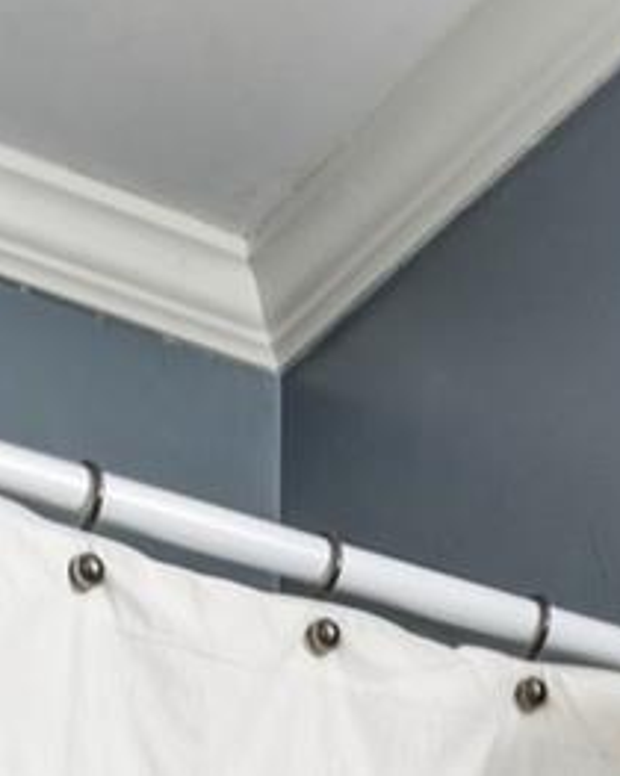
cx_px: 895
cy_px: 1908
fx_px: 2754
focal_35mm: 120
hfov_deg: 12.3
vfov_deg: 12.4
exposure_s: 1/1.25
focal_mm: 16.4
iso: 100
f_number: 13
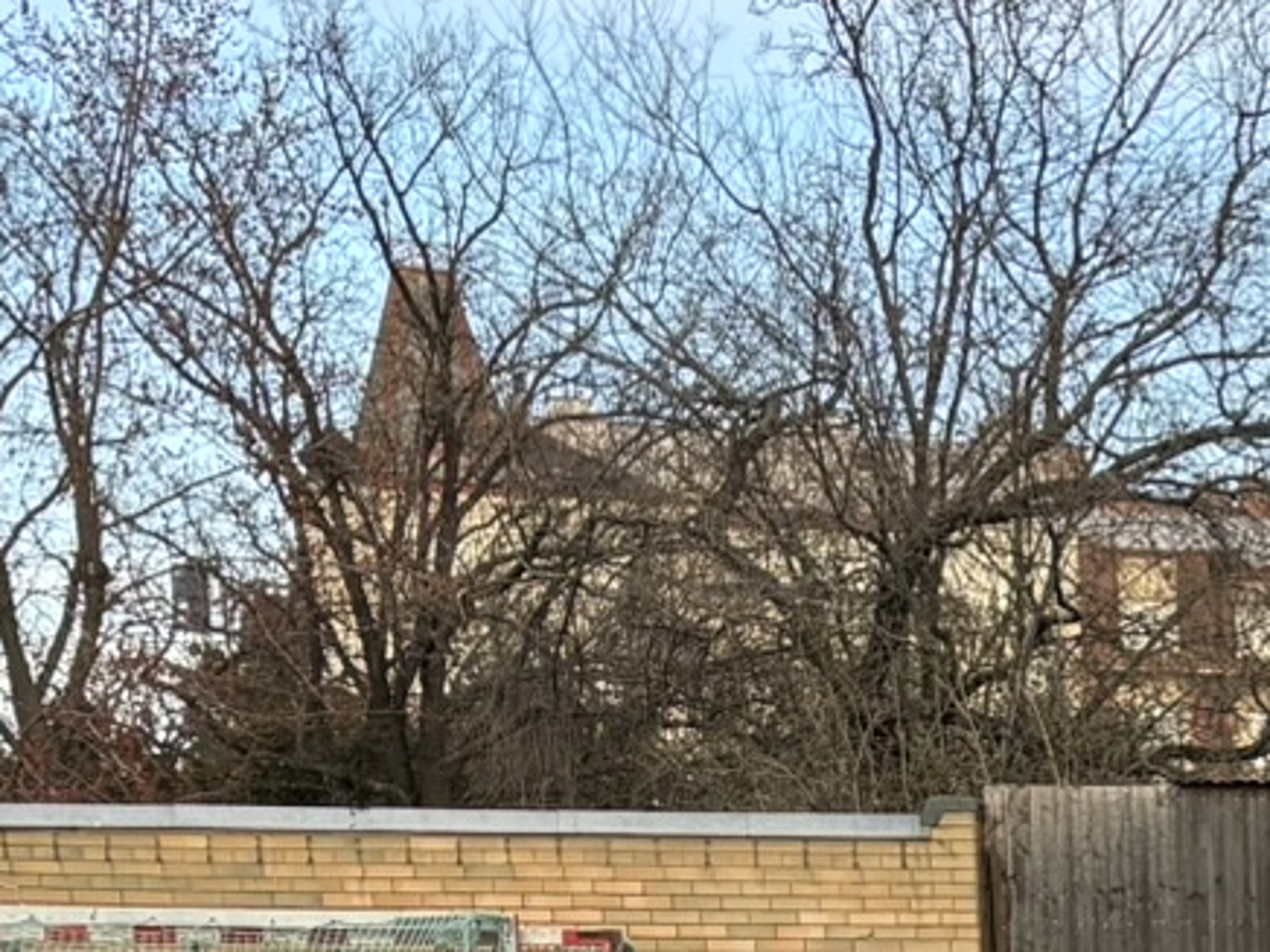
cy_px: 2009
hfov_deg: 14.7
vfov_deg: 10.9
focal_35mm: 122
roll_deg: -0.3
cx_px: 2071
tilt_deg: -12.0
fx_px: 4476
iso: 50
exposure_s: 1/544
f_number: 1.6
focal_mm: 5.96
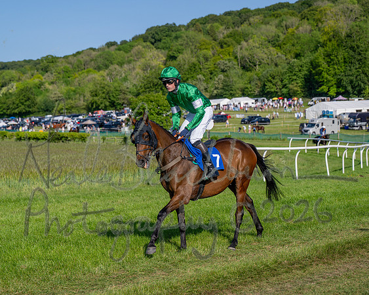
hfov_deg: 22.9
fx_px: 910
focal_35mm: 83
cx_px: 184
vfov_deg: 18.4
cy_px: 147
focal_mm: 74
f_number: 4
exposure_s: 1/2500
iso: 200
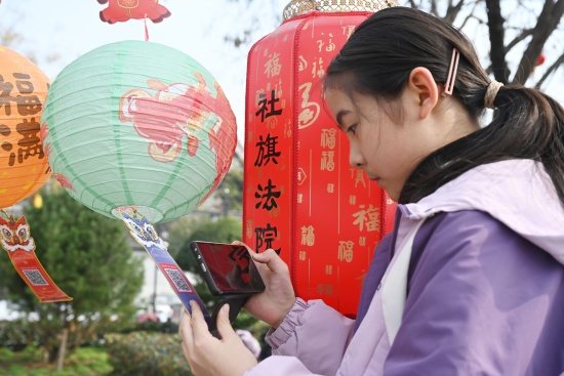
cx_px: 282
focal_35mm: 41
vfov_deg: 32.6
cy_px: 188
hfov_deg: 47.4
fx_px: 642
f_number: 5.6
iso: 110
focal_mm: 41
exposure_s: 1/250
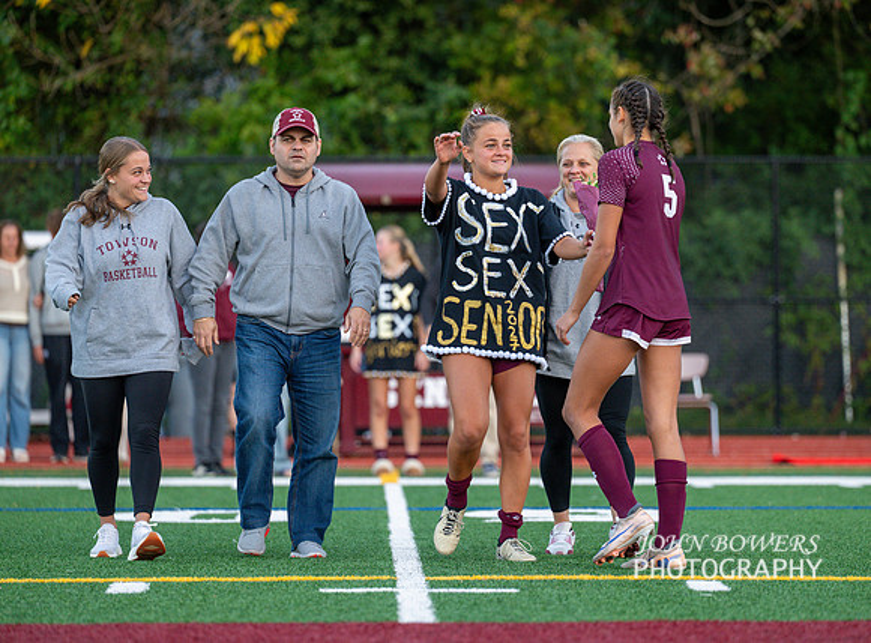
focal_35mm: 219
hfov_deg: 9.1
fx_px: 5474
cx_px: 484
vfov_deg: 6.7
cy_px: 321
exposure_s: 1/1000
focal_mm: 200
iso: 1250
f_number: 3.5
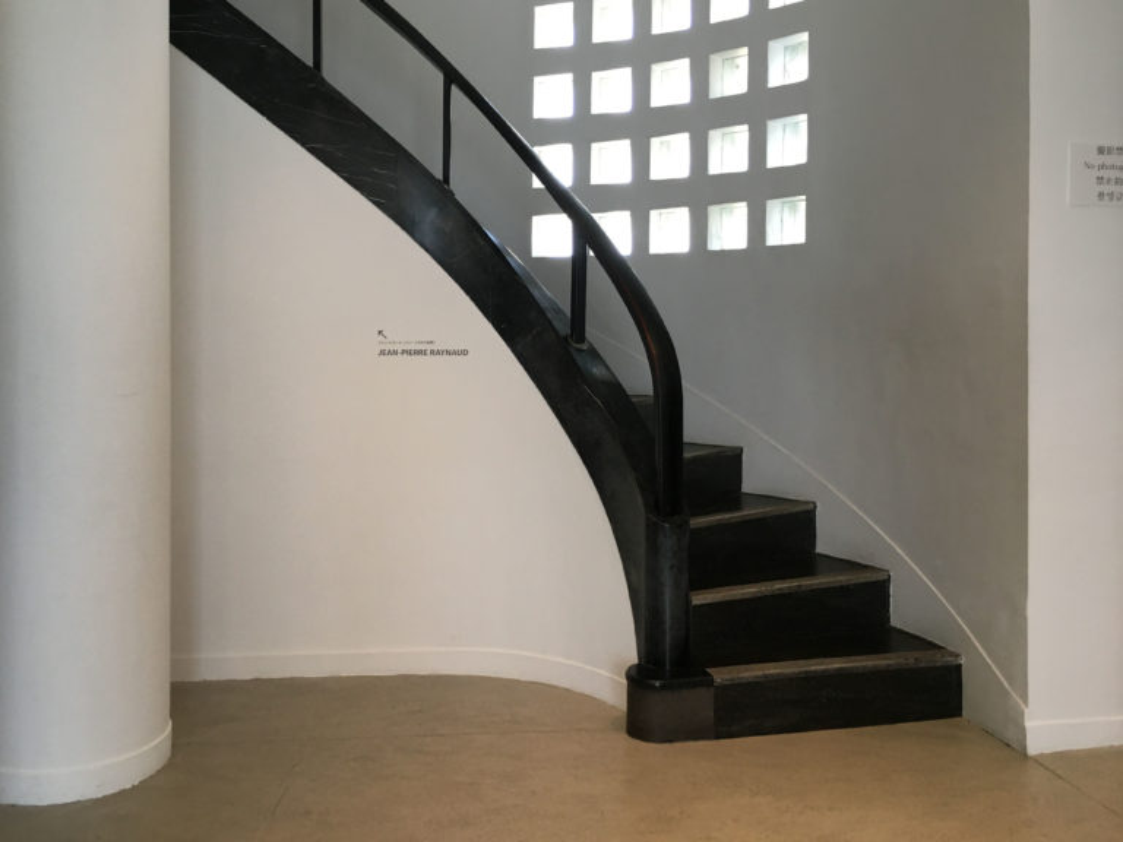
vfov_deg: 48.2
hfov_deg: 61.7
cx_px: 562
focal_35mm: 29
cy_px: 421
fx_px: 941
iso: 100
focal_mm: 4.15
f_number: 2.2
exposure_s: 1/30
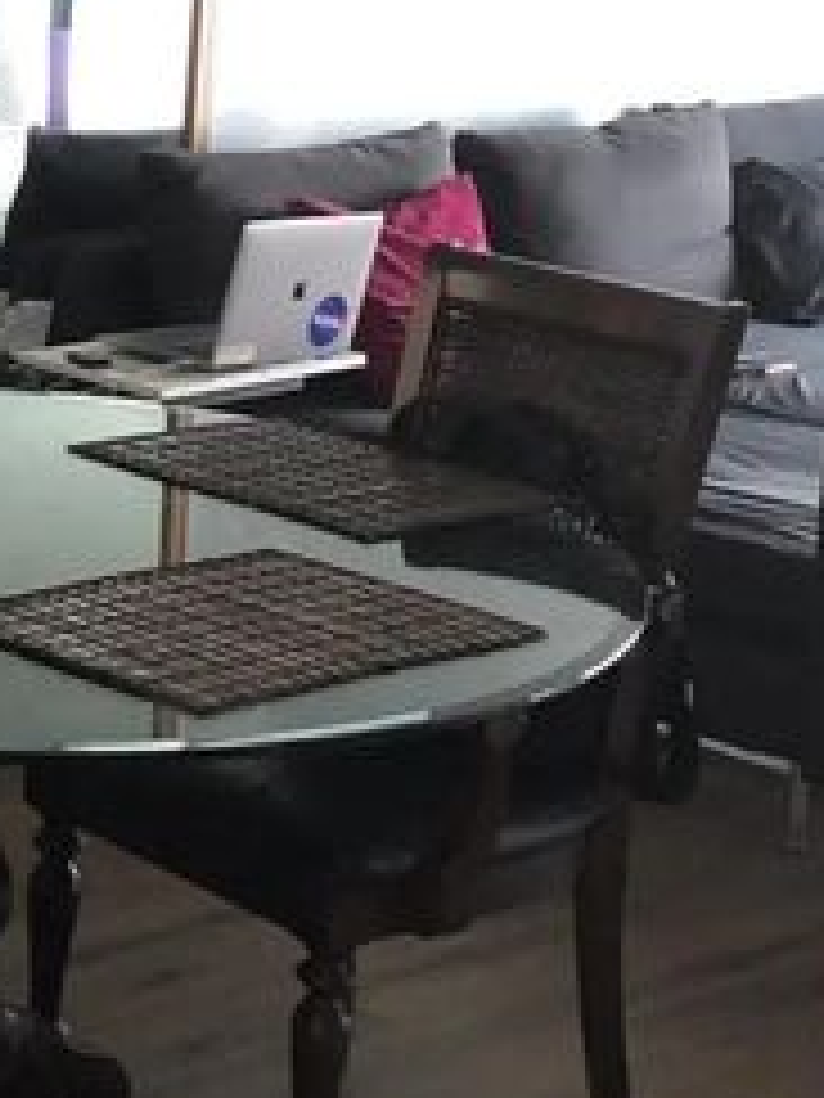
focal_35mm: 98
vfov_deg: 19.9
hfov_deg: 14.3
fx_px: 3110
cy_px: 344
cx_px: -315
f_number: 1.8
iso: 100
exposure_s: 1/15
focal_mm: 4
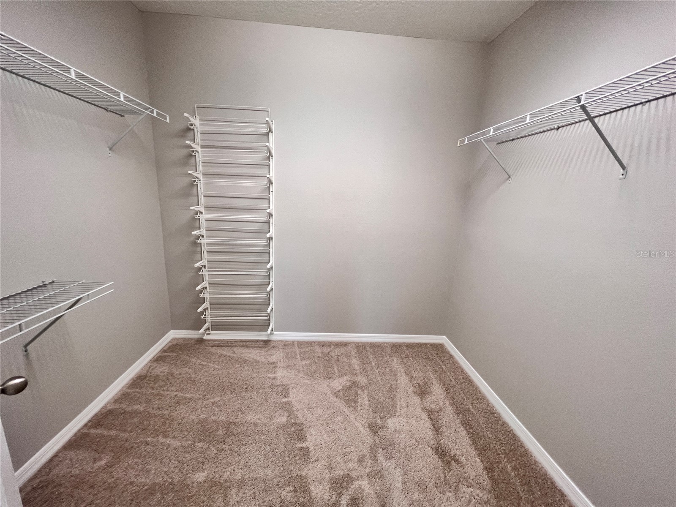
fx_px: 254
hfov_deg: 106.2
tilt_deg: -12.4
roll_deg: -2.8
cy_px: 254
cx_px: 338
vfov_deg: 89.9
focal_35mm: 13
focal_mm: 1.57
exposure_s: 1/97
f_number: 1.8
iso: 200
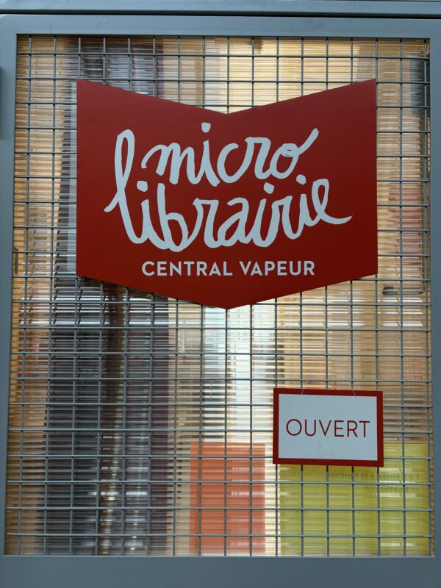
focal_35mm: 26
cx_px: 220
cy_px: 294
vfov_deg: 67.3
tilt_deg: +3.3
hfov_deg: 53.1
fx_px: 442
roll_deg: -0.6
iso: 125
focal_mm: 5.96
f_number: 1.6
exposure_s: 1/100
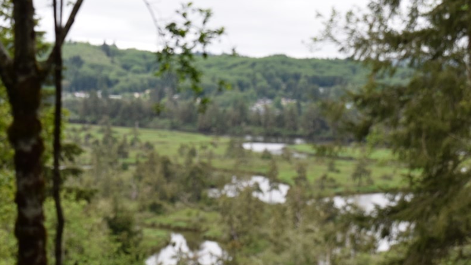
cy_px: 207
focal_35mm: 90
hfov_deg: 23.7
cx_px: 251
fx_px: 1124
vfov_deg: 13.4
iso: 400
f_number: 8
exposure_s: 1/250
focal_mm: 42
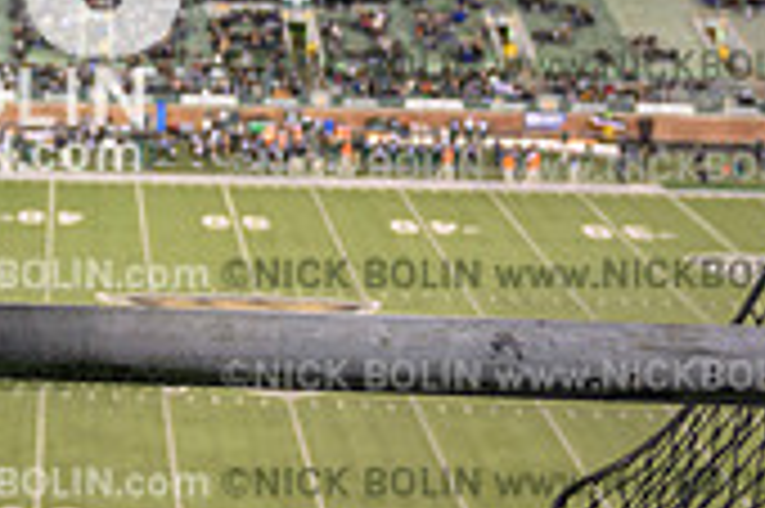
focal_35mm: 87
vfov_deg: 15.3
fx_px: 1847
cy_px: -38
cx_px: -140
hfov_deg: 21.8
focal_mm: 25.5
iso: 2000
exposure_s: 1/125
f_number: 4
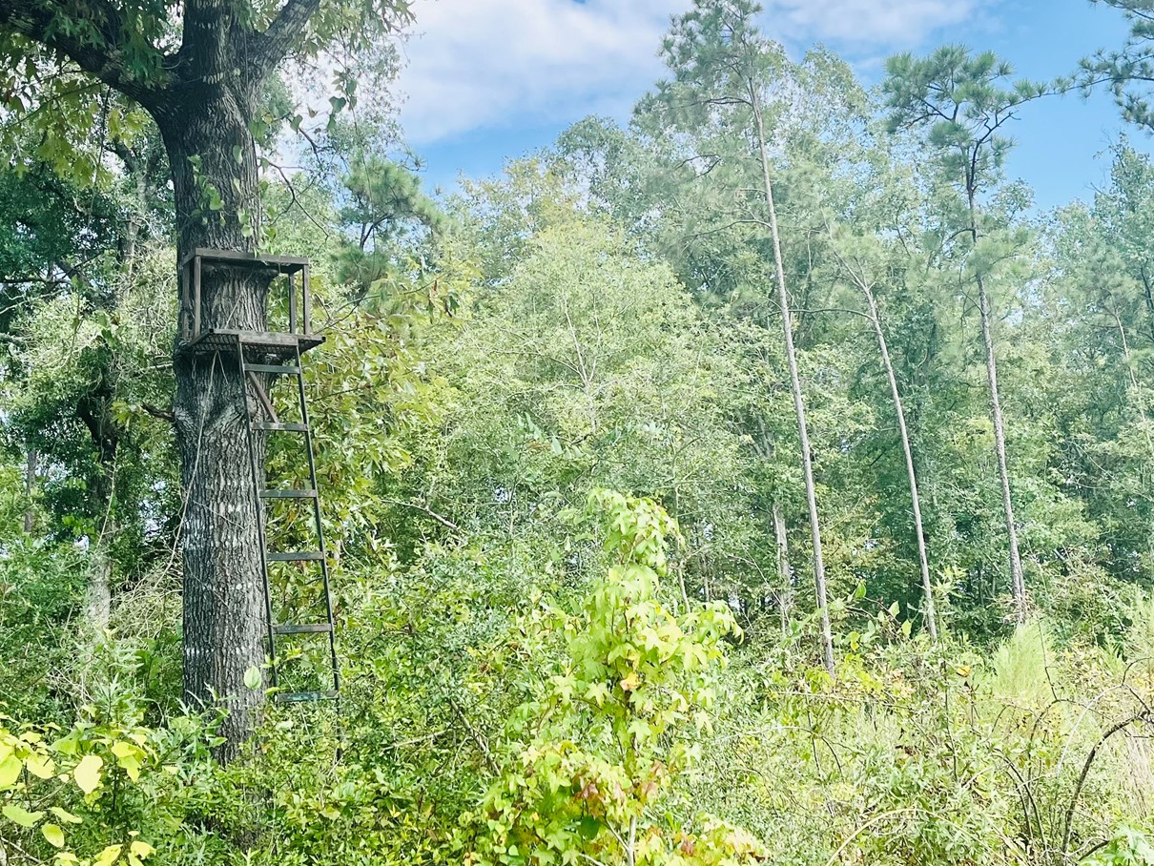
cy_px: 365
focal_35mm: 44
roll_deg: +2.3
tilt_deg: +12.3
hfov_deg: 42.9
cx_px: 582
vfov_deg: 32.8
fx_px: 1467
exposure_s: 1/1441
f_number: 1.6
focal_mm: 5.1
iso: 50
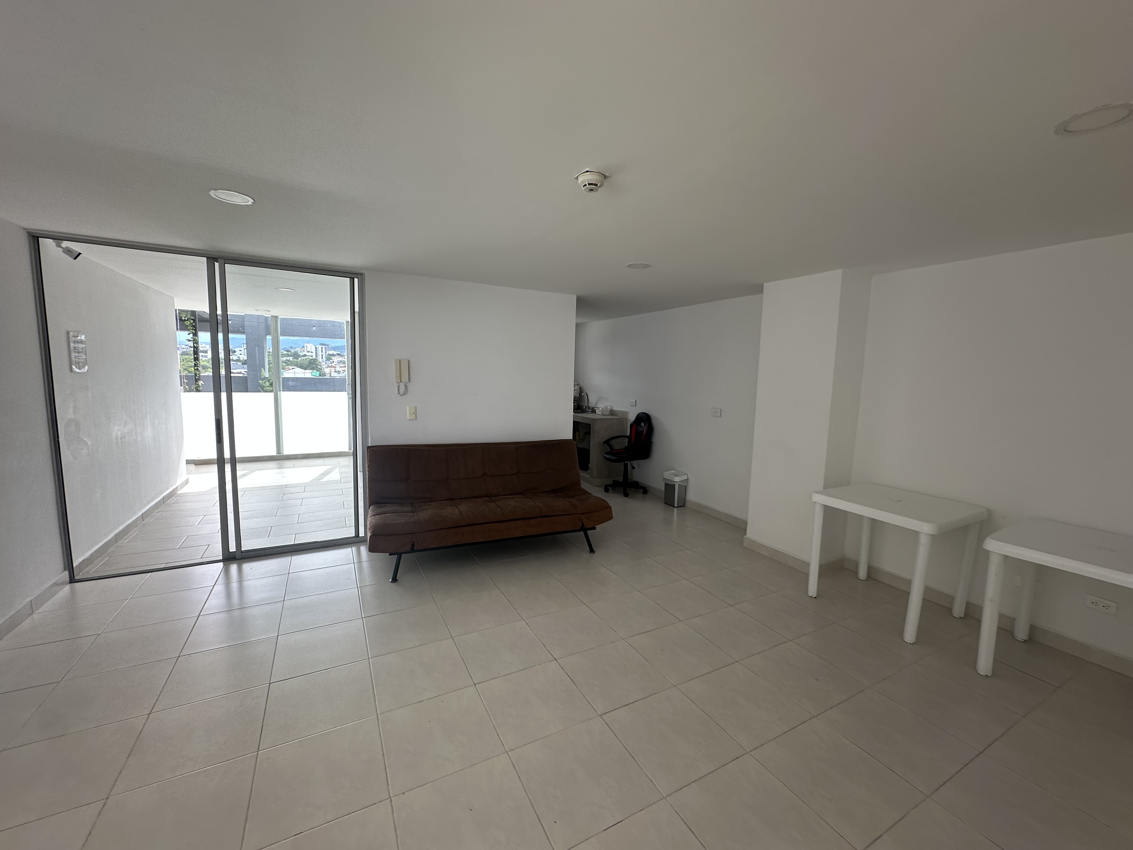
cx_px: 566
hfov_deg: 102.1
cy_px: 425
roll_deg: -1.4
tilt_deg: -4.1
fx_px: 458
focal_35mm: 14
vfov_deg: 85.7
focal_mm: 2.22
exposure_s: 1/111
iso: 40
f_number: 2.2
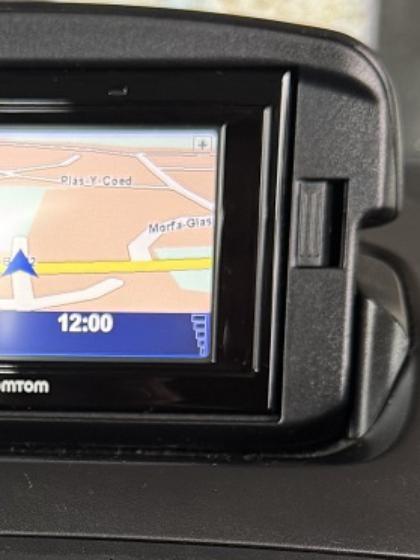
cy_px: 528
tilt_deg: -14.7
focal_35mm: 86
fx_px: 1391
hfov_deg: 16.9
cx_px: 44
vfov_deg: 22.1
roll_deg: -1.3
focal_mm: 6.76
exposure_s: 1/71
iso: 200
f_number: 1.78
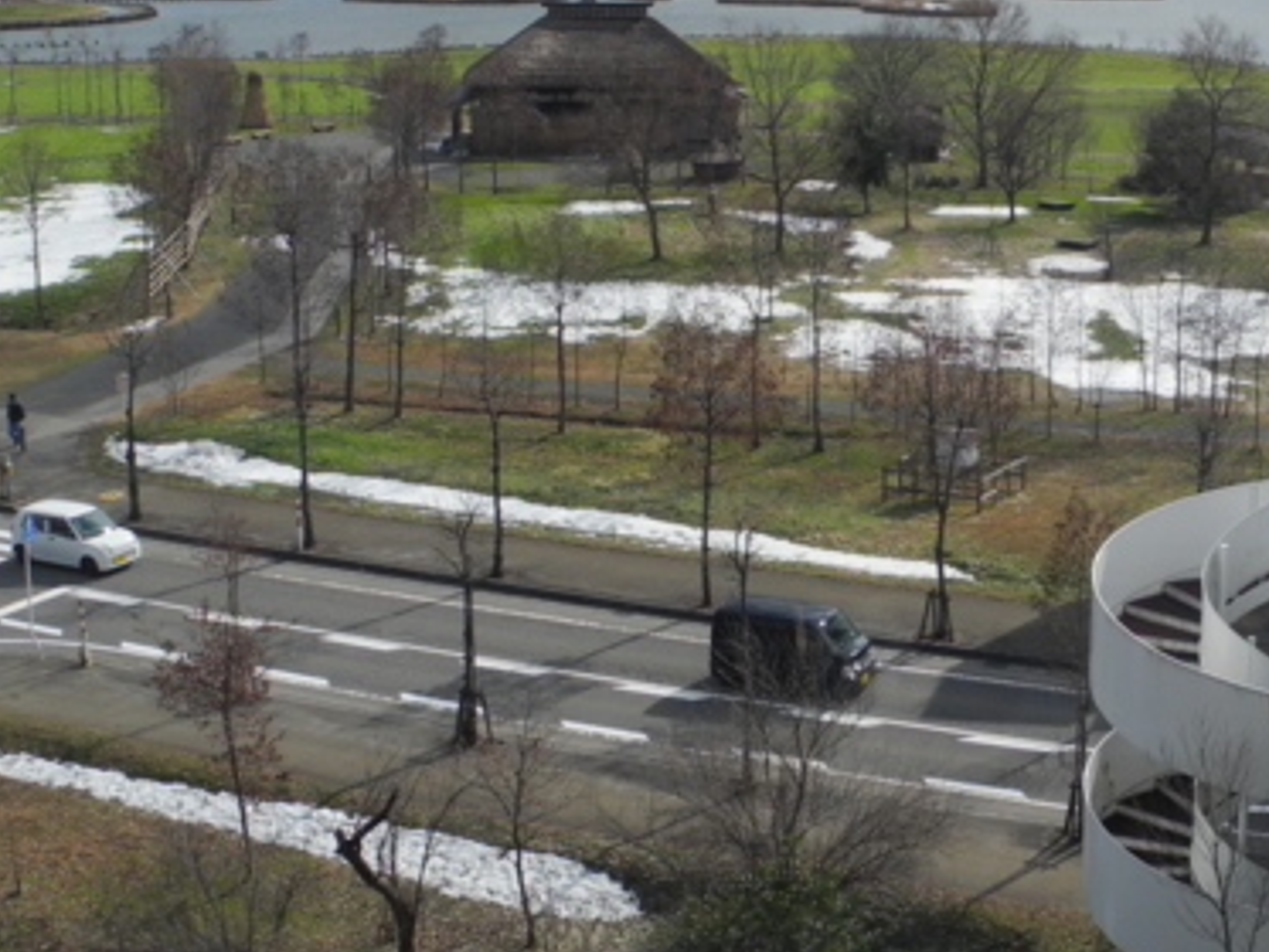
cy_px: 299
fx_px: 2200
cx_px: 915
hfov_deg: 31.7
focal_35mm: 60
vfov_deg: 24.3
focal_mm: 6
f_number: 4.5
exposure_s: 1/976
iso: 100
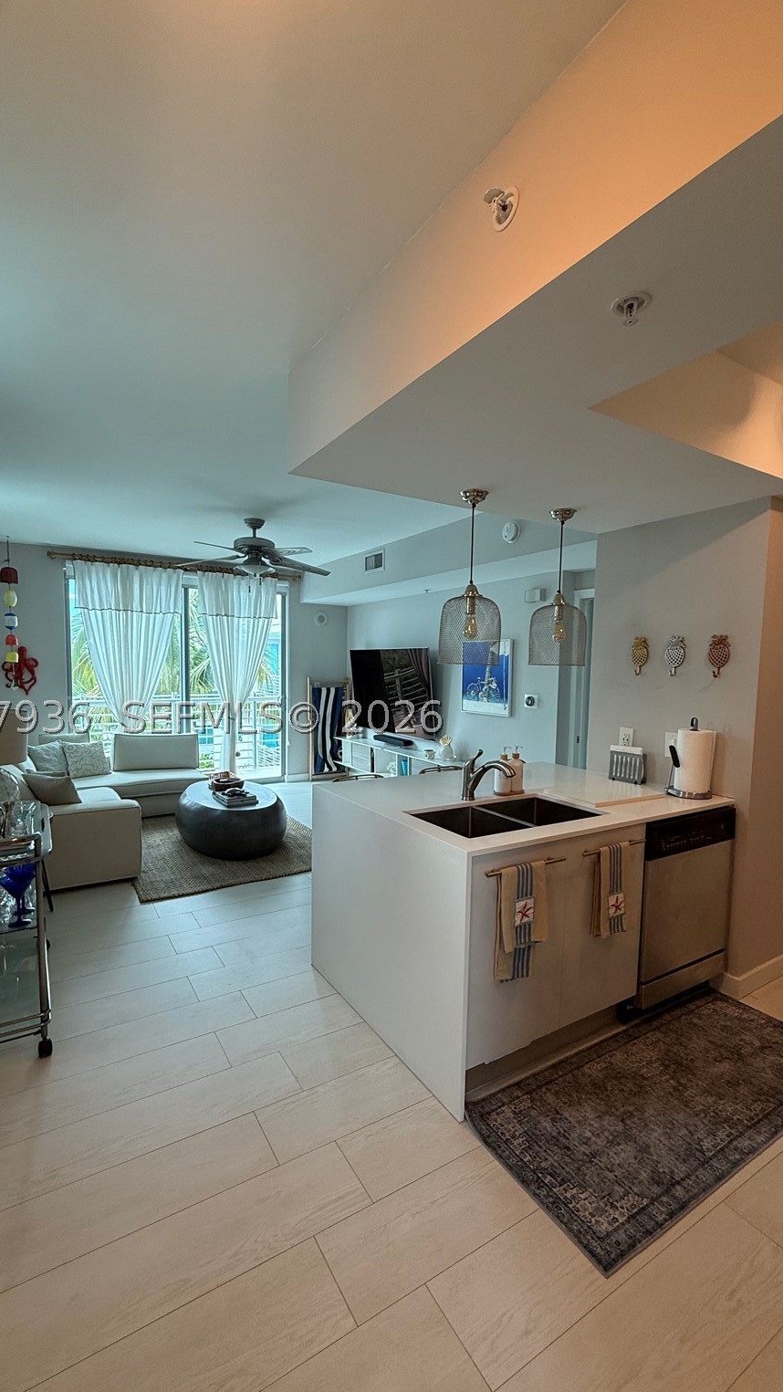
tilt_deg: -4.7
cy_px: 717
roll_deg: -1.4
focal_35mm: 16
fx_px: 590
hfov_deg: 67.1
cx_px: 390
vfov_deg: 99.3
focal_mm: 2.22
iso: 80
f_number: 2.2
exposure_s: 1/99
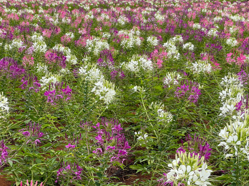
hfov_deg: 30.3
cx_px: 124
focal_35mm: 64
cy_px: 93
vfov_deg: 22.9
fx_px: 460
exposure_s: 1/580
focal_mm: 7.5
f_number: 2.2
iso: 20
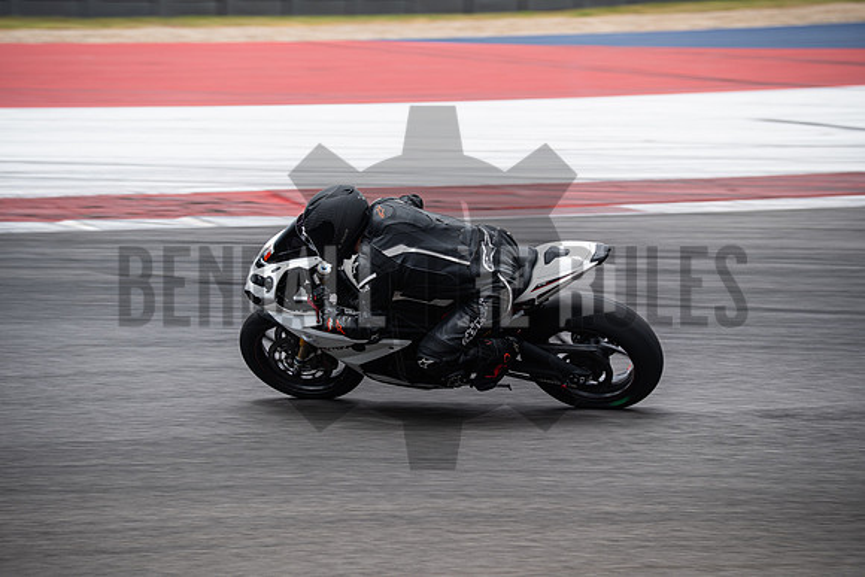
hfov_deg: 9.8
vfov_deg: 6.5
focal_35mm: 210
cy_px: 288
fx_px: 5047
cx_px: 432
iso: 160
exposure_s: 1/250
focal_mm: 140
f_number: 4.5
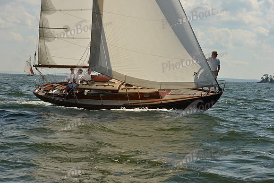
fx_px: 533
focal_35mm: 70
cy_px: 92
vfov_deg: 19.5
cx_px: 137
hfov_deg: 28.8
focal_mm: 70
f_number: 8
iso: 400
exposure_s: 1/800
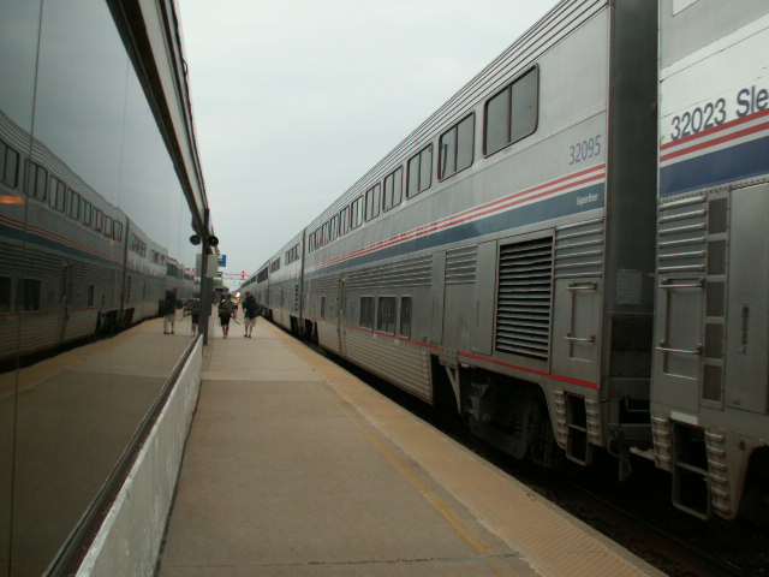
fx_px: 778
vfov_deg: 40.7
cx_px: 384
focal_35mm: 35
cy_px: 288
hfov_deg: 52.6
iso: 50
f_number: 2.8
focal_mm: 5.86
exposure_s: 1/160
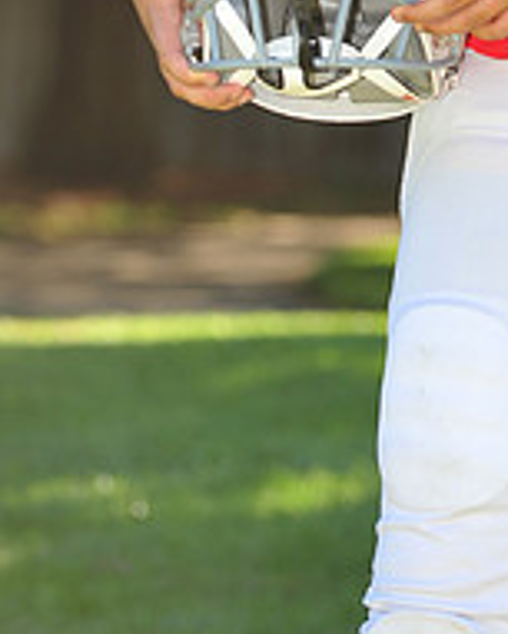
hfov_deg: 3.9
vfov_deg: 4.8
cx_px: 614
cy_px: -236
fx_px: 7493
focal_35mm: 399
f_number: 4.5
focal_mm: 140
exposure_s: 1/320
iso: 200
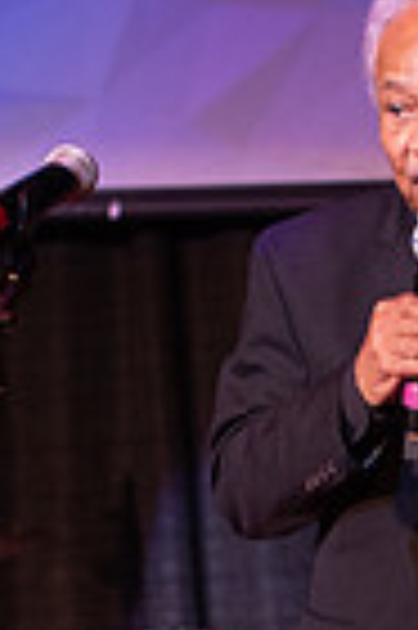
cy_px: 738
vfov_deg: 8.5
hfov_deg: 5.7
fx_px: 4208
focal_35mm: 241
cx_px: 490
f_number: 2.8
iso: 1600
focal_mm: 50
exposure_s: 1/100
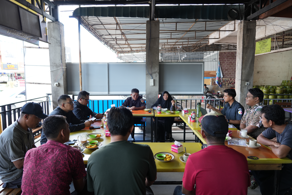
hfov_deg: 73.7
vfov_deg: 53.1
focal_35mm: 24
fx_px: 195
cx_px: 146
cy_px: 98
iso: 250
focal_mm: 24
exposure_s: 1/30
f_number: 4
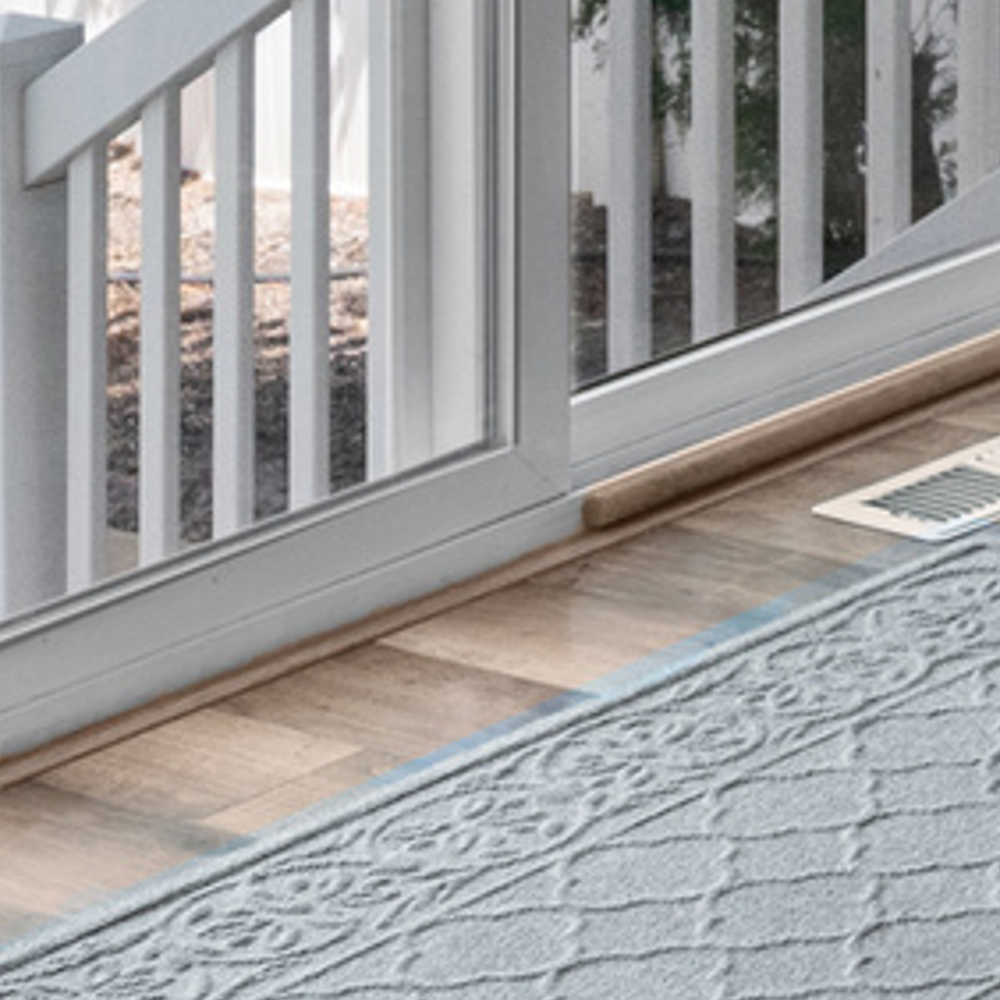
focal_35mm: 139
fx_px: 4546
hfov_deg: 10.8
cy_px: -1005
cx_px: 2333
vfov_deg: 11.3
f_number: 8
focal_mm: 22.5
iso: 500
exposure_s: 1/5
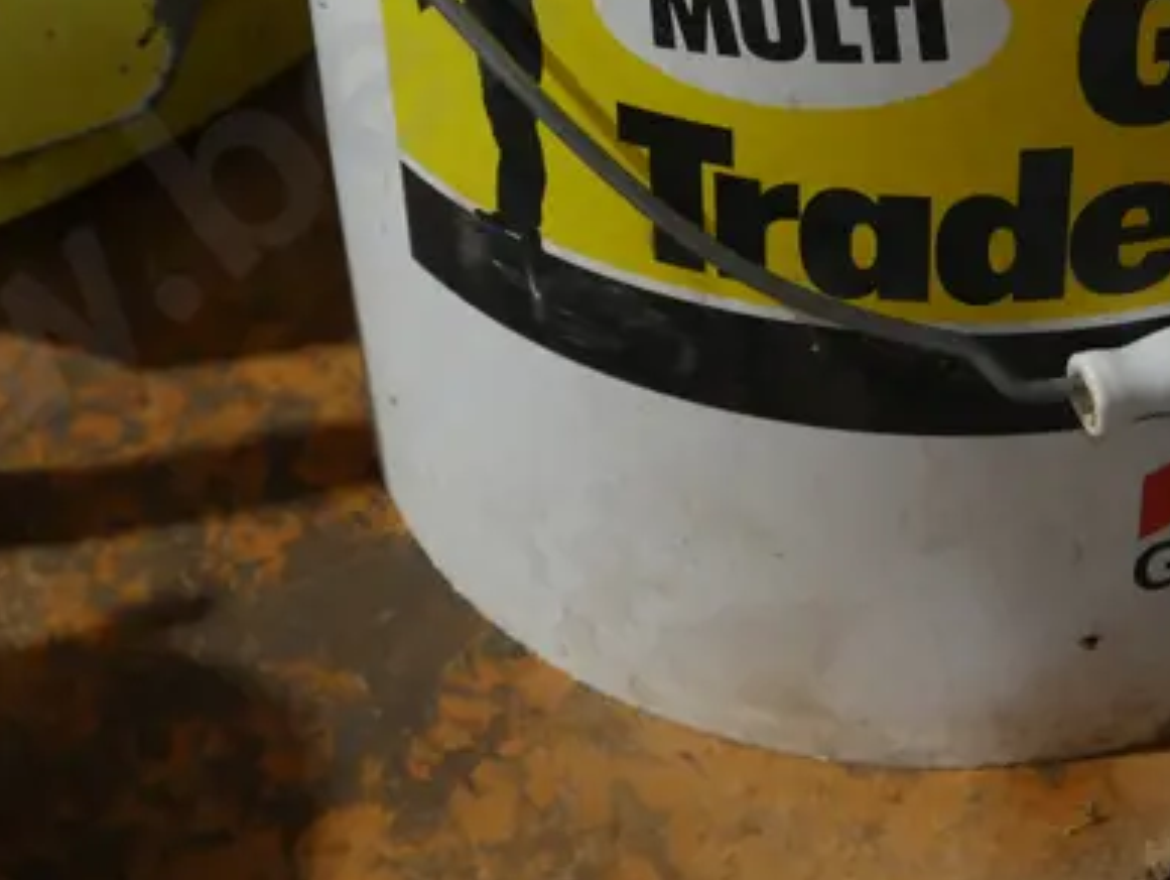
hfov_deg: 21.6
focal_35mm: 90
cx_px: 856
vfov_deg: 15.6
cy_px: -274
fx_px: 3045
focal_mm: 17
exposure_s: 1/60
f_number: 4
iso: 640
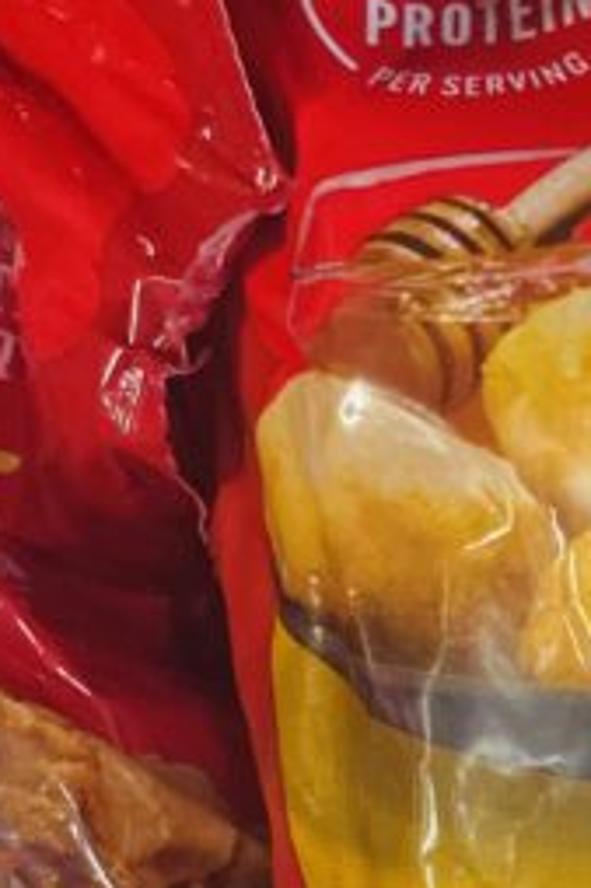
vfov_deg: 17.1
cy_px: 1287
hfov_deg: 11.8
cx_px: 986
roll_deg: -1.4
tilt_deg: -40.1
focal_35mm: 109
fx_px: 2688
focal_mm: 4.2
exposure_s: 1/120
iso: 125
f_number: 1.6
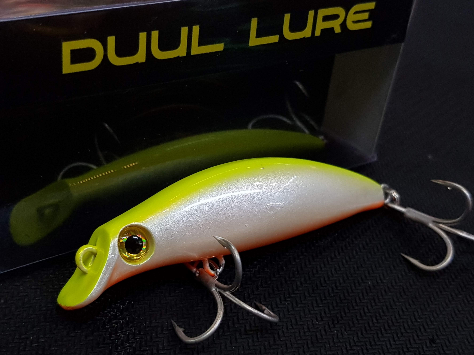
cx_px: 237
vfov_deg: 53.1
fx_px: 356
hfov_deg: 67.3
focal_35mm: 26
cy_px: 178
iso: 200
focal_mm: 4.2
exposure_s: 1/120
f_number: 1.7
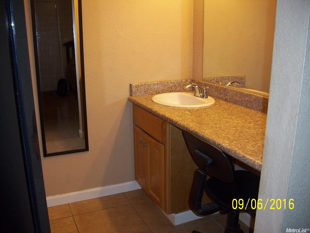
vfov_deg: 41.8
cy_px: 116
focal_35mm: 34
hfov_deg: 54.0
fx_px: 304
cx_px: 155
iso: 80
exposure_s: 1/40
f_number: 2.9
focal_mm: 5.7
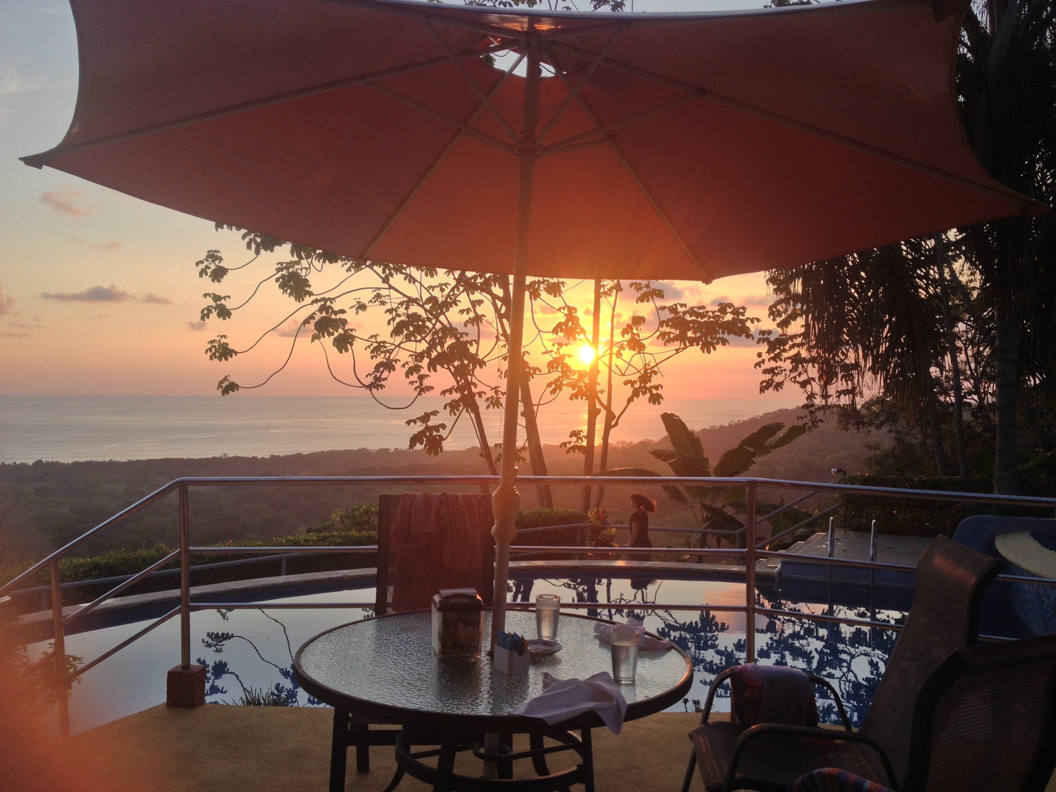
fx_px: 1068
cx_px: 528
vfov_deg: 40.7
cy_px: 396
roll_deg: +0.0
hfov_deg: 52.6
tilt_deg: -3.4
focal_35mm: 35
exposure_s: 1/345
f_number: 2.4
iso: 50
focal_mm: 4.28
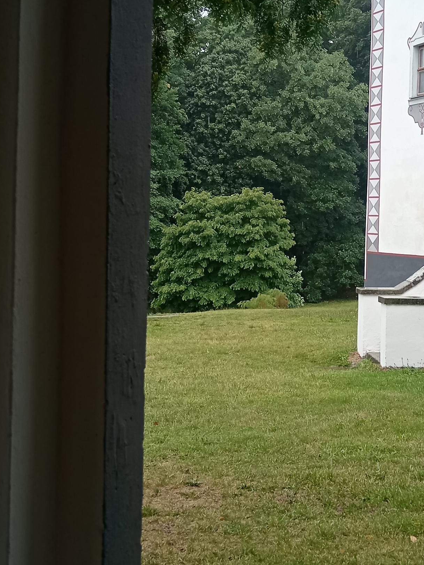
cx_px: 323
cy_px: 231
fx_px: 1110
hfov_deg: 21.4
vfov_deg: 28.5
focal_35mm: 68
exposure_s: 1/137
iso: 100
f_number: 1.9
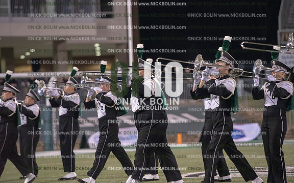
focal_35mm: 200
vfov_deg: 6.6
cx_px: 146
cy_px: 86
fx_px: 1602
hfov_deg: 10.5
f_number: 3.2
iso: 5000
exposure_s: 1/1250
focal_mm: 195
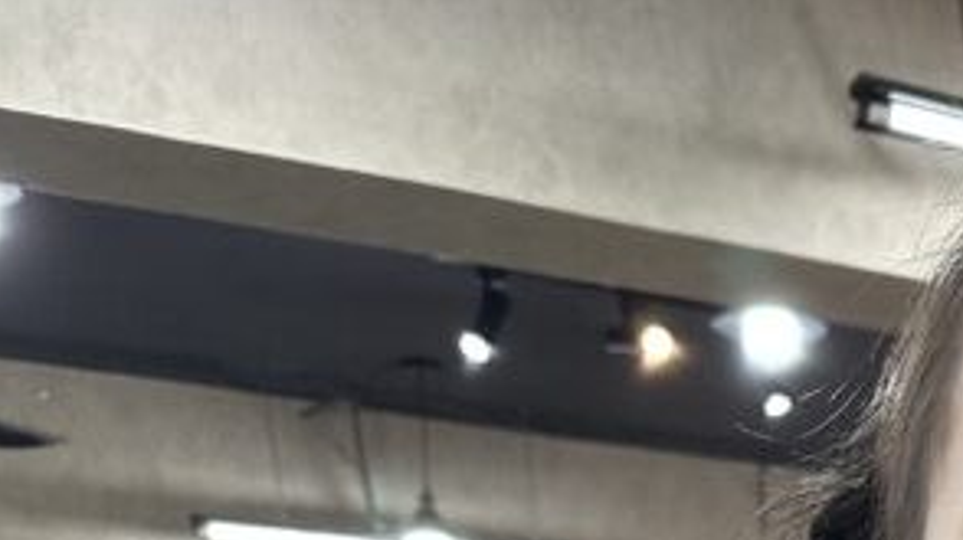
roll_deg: -1.3
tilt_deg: -9.3
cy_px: 1414
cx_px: 1196
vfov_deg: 10.9
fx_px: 2271
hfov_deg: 21.9
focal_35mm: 89
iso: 200
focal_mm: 6.86
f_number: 1.78
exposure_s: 1/100
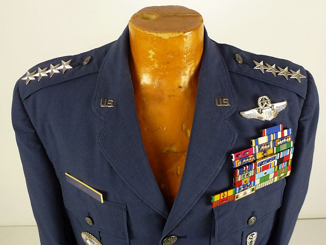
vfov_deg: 49.7
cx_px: 163
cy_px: 122
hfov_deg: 63.4
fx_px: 264
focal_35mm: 28
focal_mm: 5
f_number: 3.5
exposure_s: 1/60
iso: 200
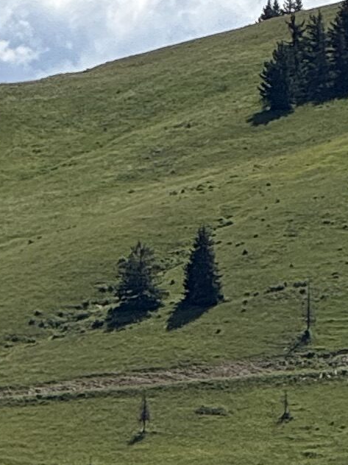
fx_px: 6597
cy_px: 110
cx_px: -394
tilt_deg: +2.4
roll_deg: +0.9
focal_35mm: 492
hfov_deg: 3.0
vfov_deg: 4.0
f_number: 2.8
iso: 25
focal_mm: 9
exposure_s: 1/1672
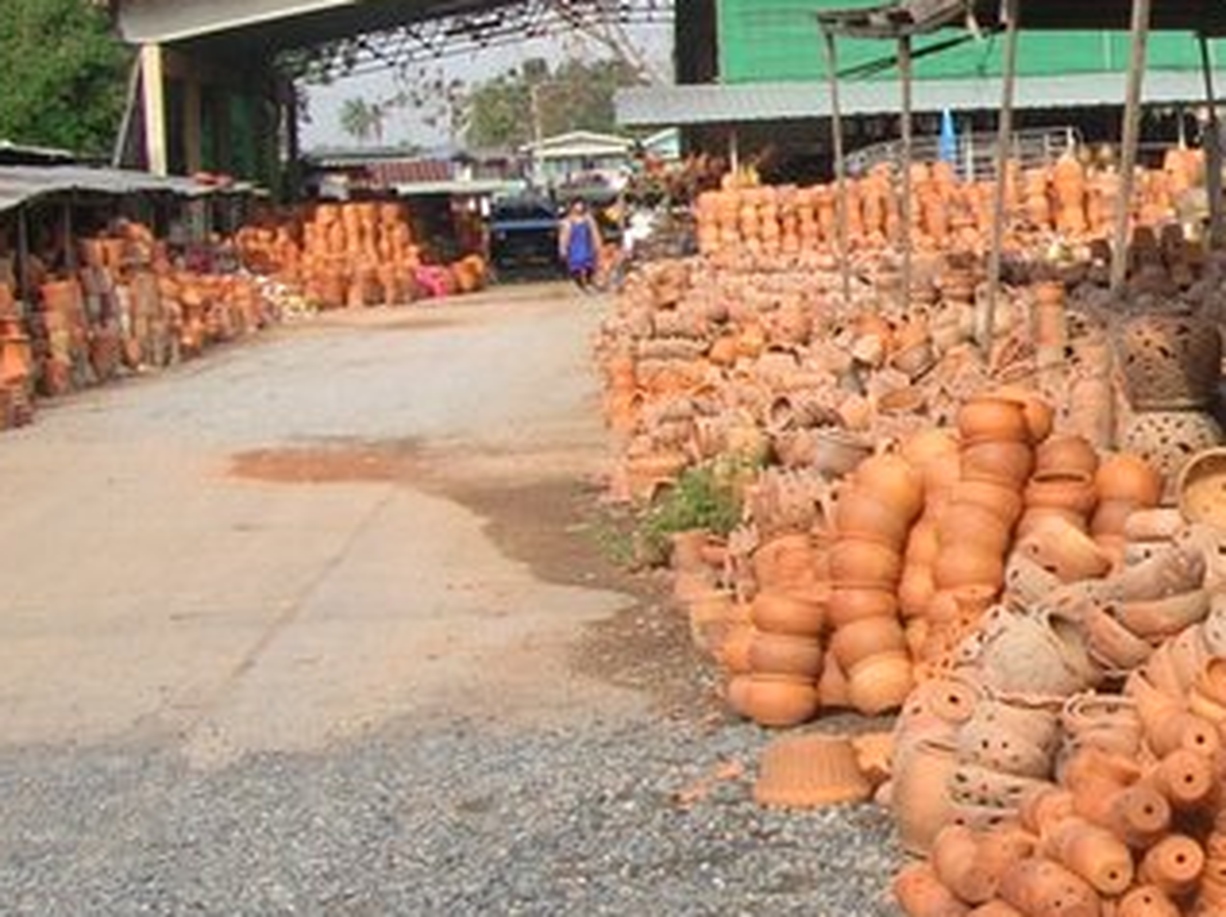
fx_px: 3114
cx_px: 1496
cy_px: 329
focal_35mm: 88
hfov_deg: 20.7
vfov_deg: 16.7
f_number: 5.6
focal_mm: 5.8
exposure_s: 1/158
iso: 50
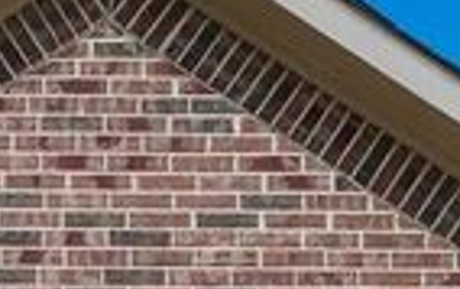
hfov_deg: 16.6
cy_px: 815
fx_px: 1292
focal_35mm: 103
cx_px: -385
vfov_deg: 10.1
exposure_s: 1/500
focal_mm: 14
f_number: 8
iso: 100
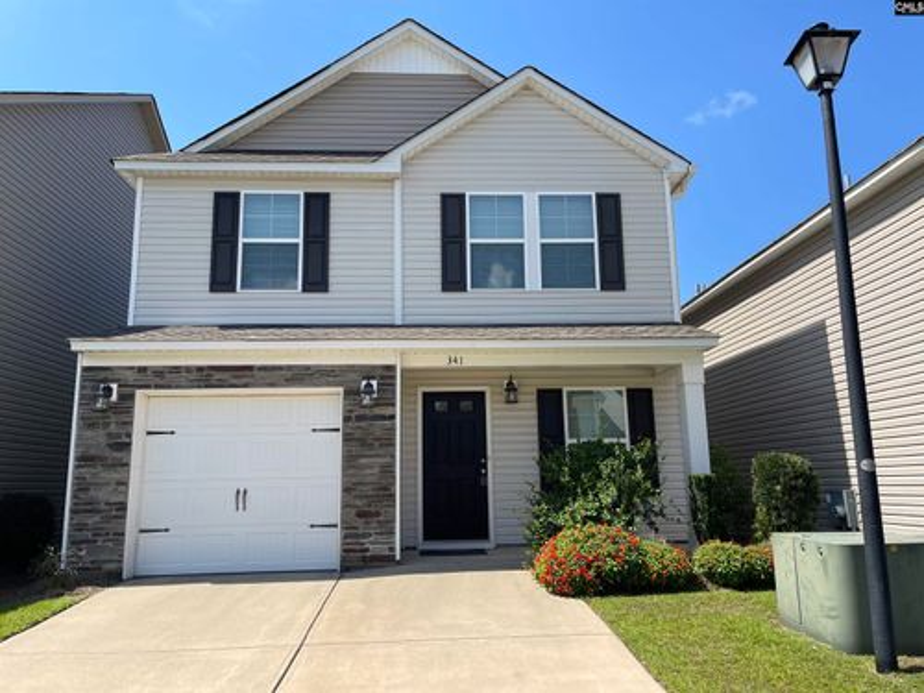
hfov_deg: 69.4
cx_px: 462
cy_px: 346
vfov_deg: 54.9
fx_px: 667
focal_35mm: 25
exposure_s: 1/2717
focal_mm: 5.1
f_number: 1.6
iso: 32
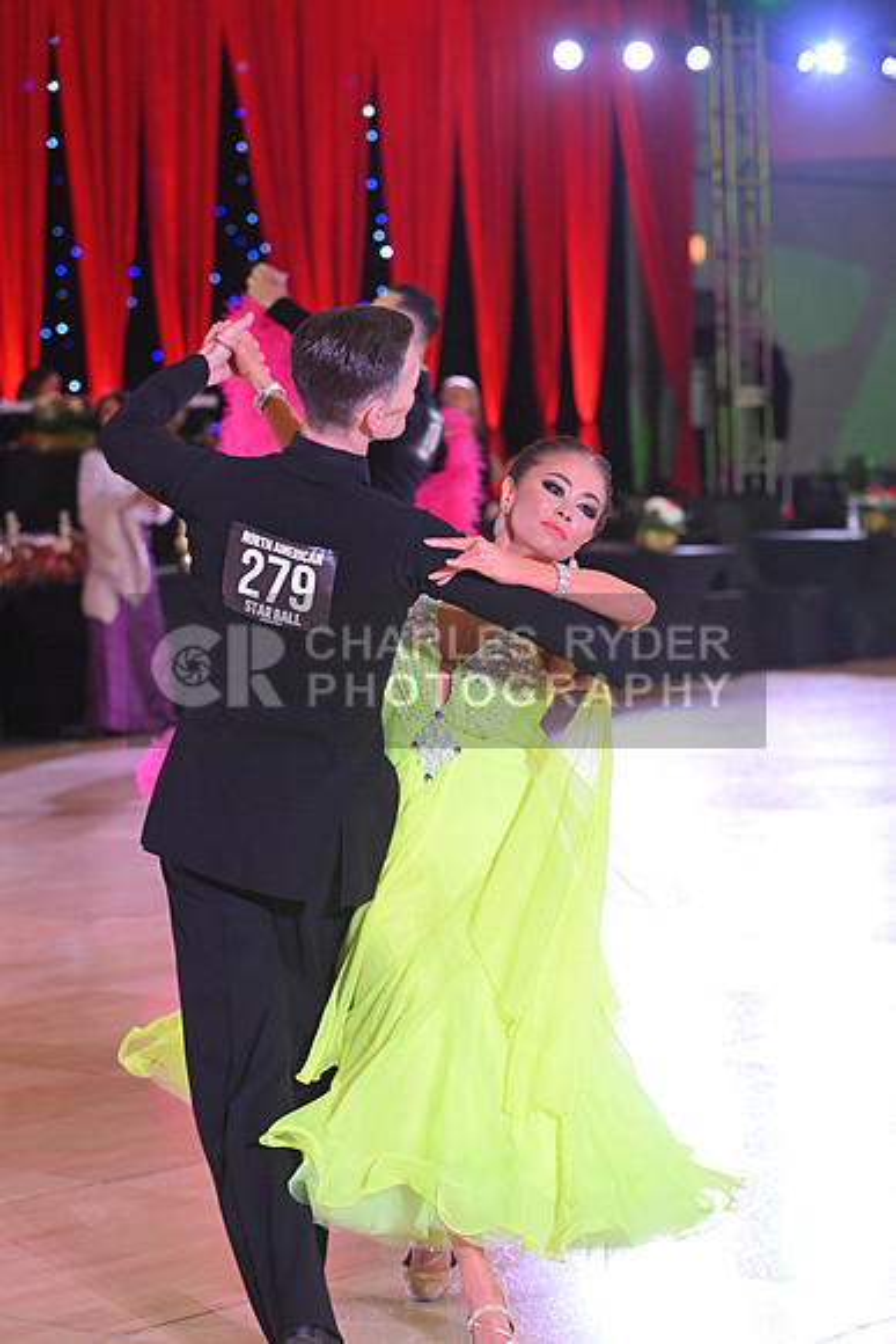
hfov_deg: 12.5
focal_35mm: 110
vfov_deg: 18.6
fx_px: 4104
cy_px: 672
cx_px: 448
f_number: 5
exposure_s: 1/320
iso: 3200
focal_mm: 110
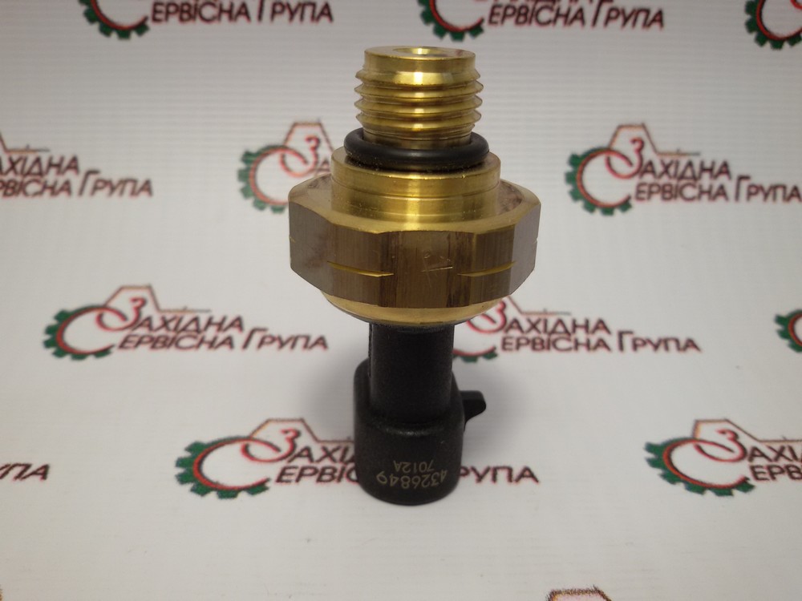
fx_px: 718
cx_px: 401
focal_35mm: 31
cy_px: 300
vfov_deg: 45.4
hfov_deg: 58.4
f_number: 2.4
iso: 40
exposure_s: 1/100
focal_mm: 2.93
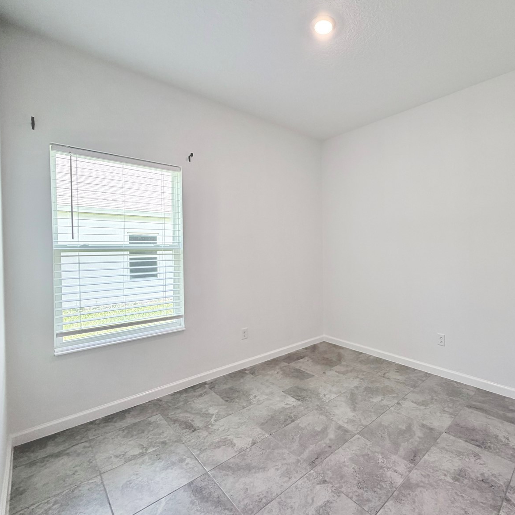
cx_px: 328
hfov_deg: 82.1
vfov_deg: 84.0
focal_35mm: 17
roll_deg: +1.1
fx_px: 286
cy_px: 254
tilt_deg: -1.1
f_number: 2.2
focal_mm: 2.22
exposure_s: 1/120
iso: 125
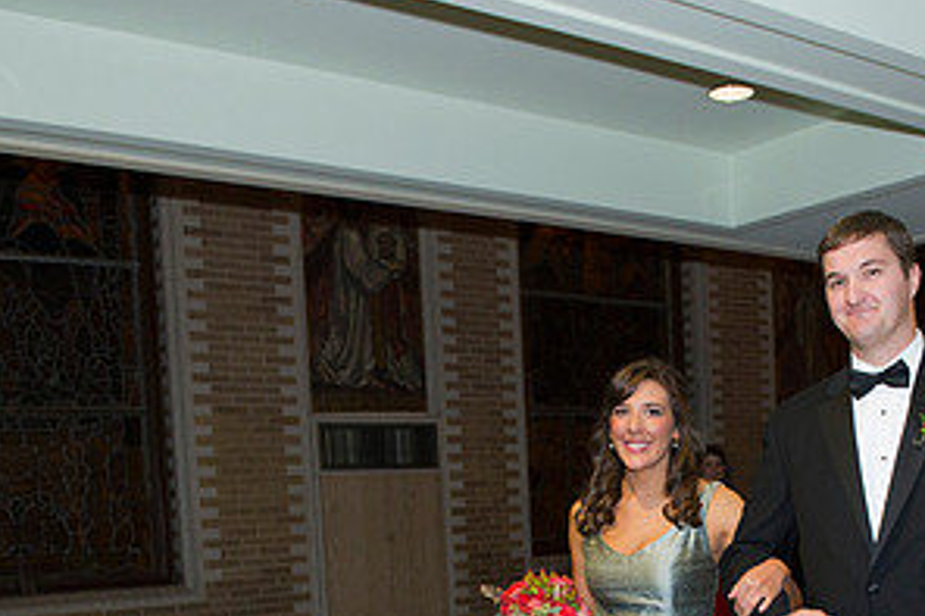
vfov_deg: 27.3
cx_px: 675
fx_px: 1207
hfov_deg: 40.9
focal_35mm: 47
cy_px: 591
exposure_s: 1/80
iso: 1600
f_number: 5
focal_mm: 24
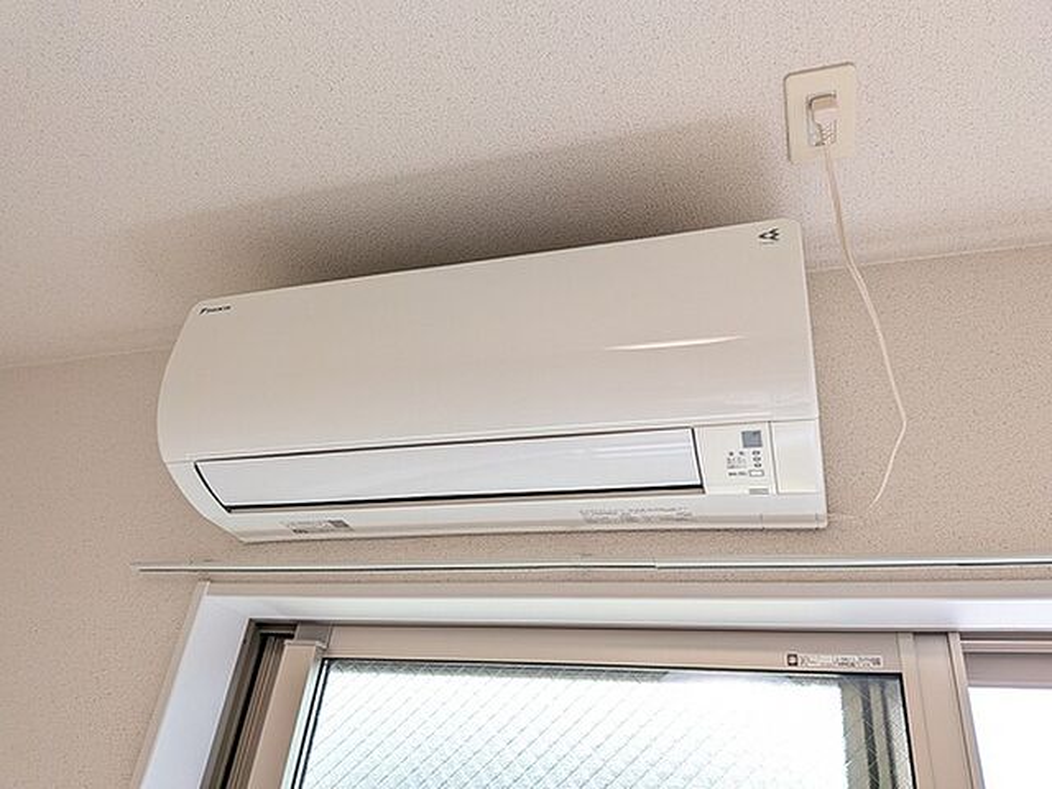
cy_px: 394
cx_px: 526
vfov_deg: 56.8
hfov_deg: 71.6
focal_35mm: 24
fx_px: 729
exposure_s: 1/170
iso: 60
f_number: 1.7
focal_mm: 4.53
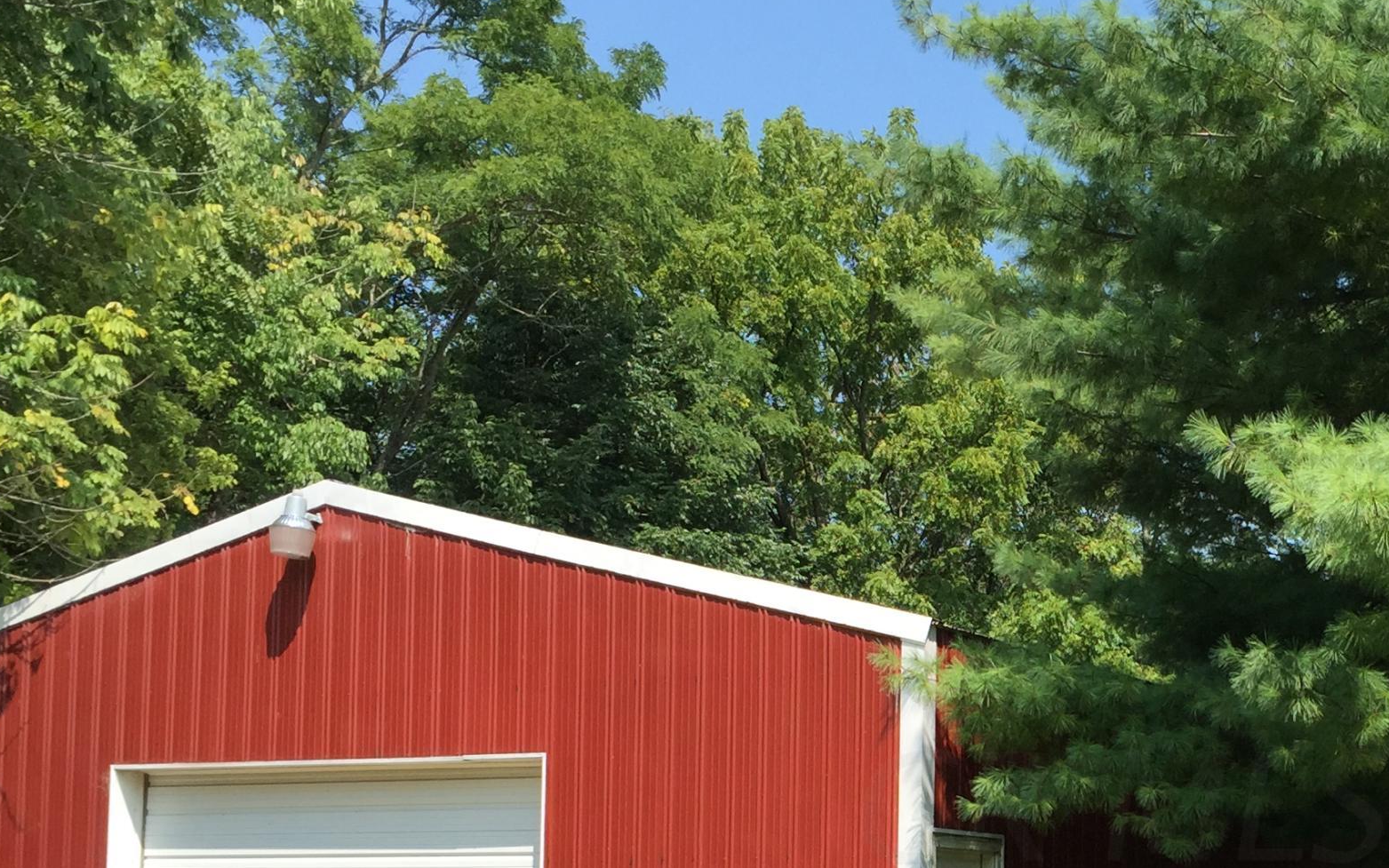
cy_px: 806
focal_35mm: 59
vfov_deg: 21.4
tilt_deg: +2.1
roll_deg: -1.8
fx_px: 2234
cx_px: 1123
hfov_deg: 33.5
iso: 32
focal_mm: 4.15
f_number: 2.2
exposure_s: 1/1130
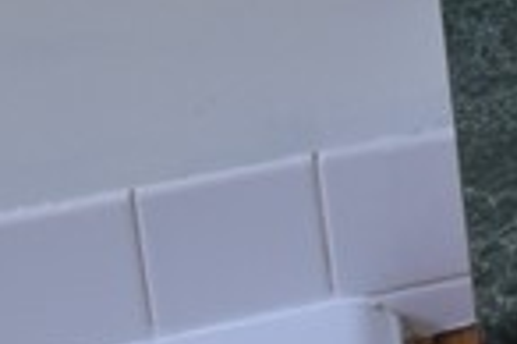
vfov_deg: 6.1
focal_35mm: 201
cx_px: 1516
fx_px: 2883
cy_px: -798
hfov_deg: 8.6
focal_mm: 18
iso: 400
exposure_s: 1/125
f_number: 5.6
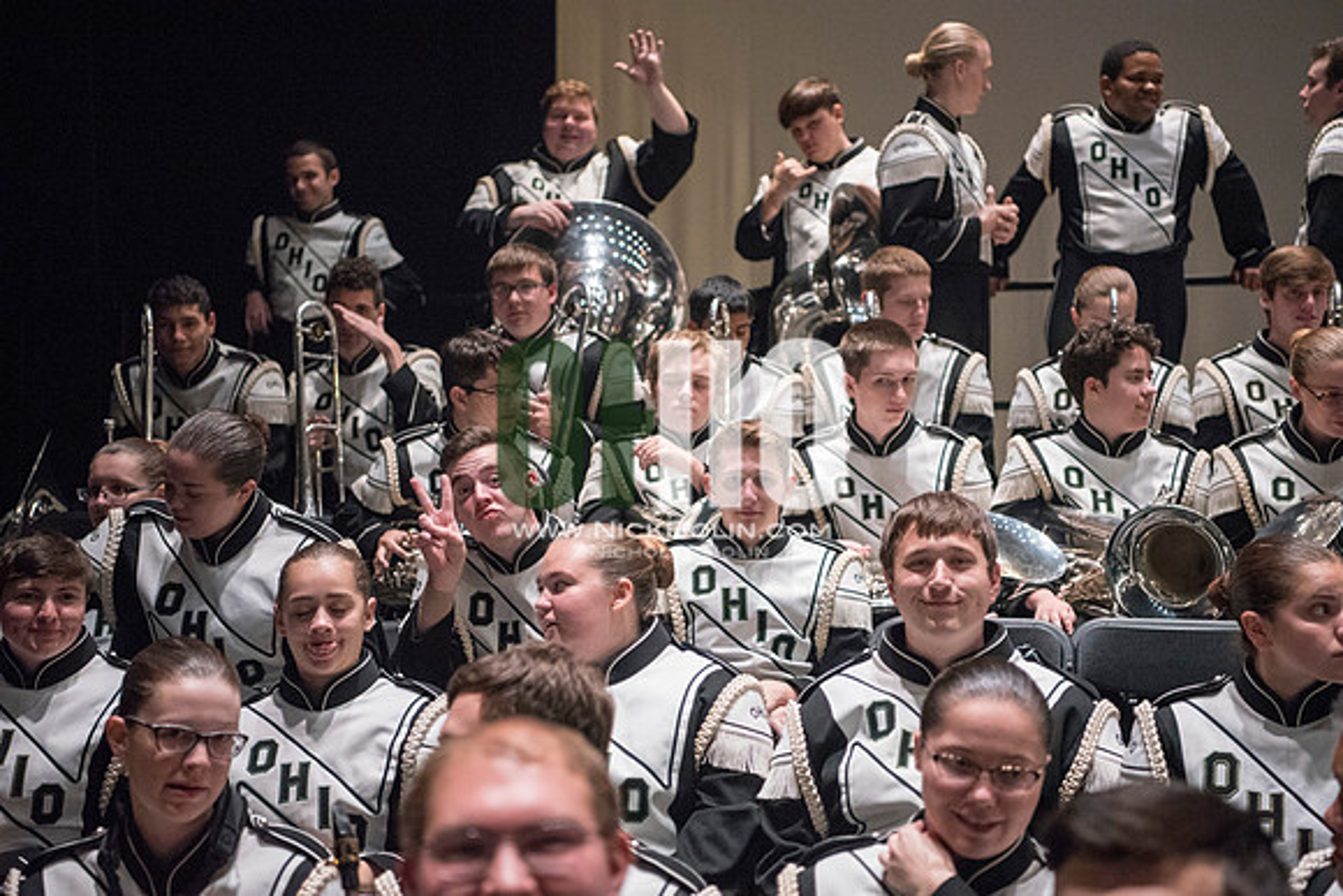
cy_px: 448
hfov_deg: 32.4
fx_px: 2313
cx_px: 672
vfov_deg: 21.9
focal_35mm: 62
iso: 4000
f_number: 2.8
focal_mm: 62
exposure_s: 1/400
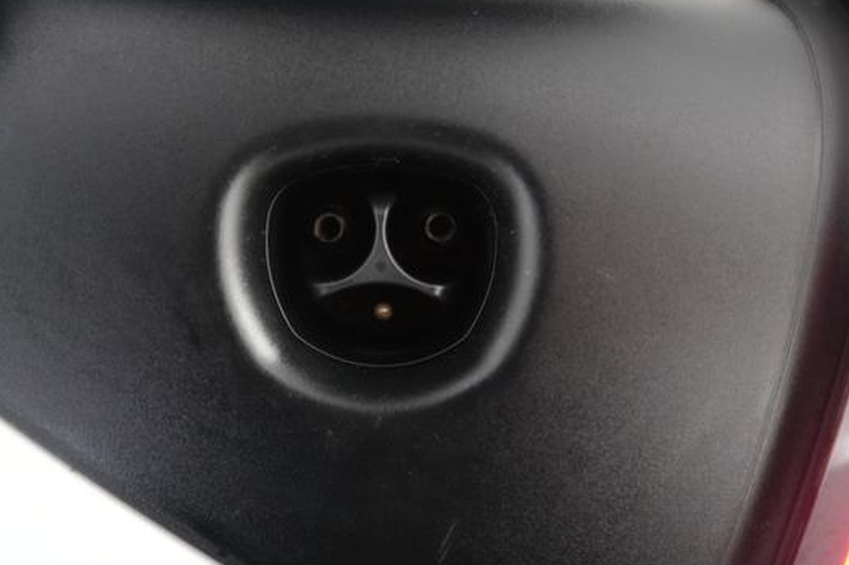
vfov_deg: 38.8
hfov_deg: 55.8
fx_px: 802
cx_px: 408
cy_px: 248
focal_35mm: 34
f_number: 2.8
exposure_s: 1/60
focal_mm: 28
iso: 5000
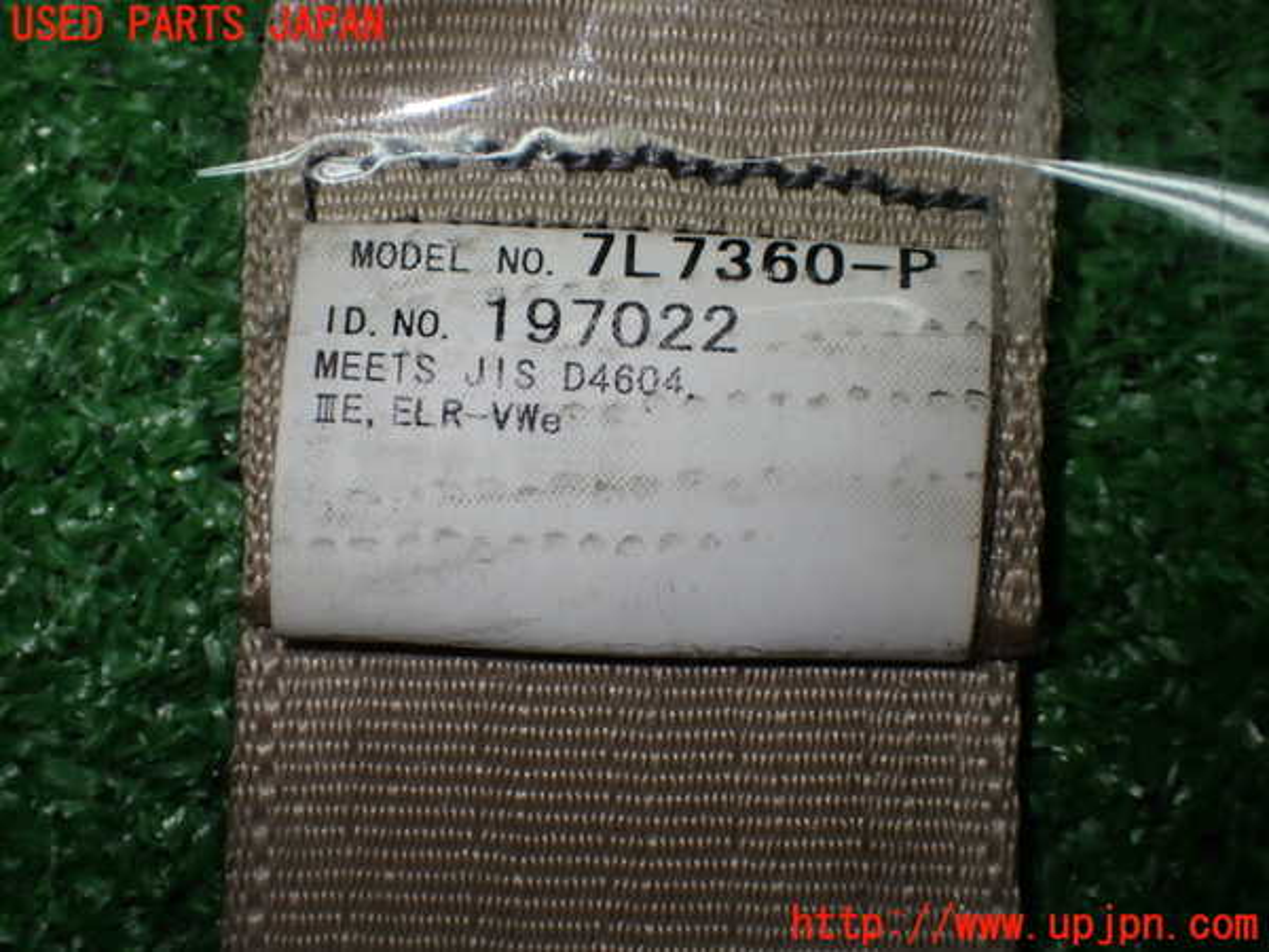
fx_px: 1613
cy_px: 476
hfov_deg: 42.9
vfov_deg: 32.9
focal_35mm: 44
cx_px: 634
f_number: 2.9
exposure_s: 1/160
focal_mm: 7.84
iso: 200
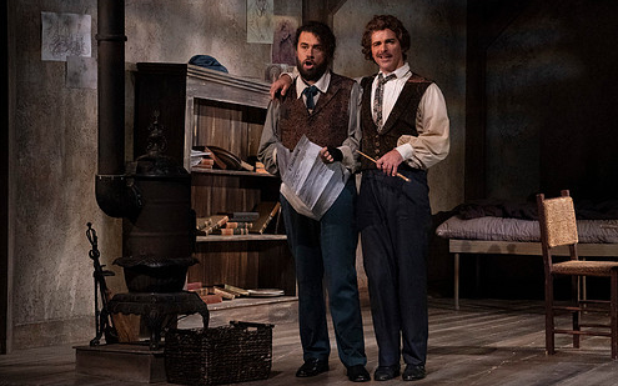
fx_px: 4024
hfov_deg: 8.8
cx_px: 341
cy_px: 178
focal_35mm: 239
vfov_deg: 5.5
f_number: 11
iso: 16000
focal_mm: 200
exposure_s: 1/320
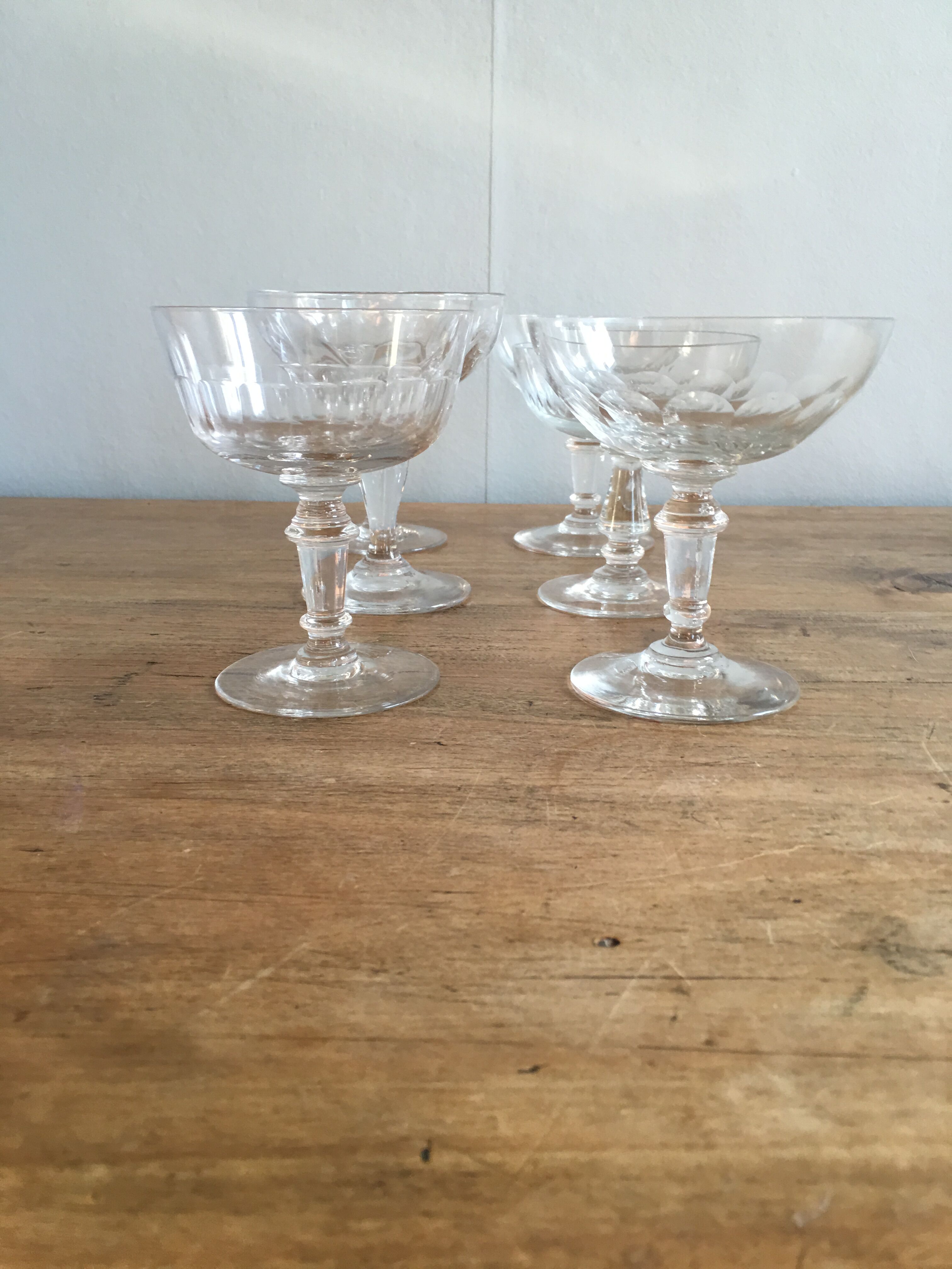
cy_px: 634
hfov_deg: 48.2
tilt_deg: -15.6
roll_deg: +0.7
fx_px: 1063
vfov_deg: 61.7
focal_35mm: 29
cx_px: 476
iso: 40
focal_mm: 4.15
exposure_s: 1/17
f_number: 2.2
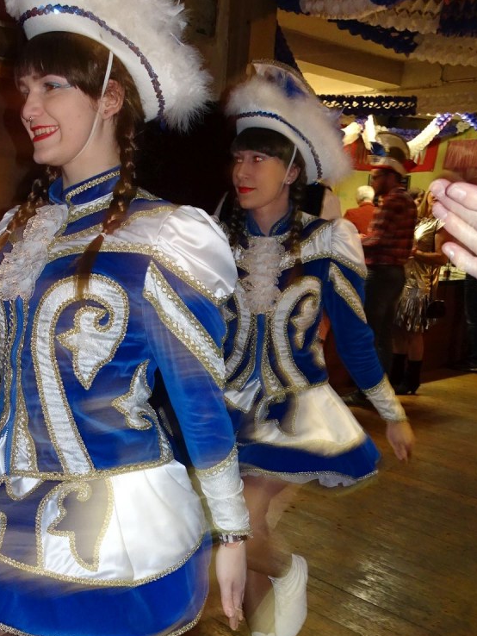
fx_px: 716
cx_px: 118
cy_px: 405
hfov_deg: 36.0
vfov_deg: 47.3
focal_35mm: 39
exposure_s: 1/8
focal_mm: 4.1
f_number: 3.5
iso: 320
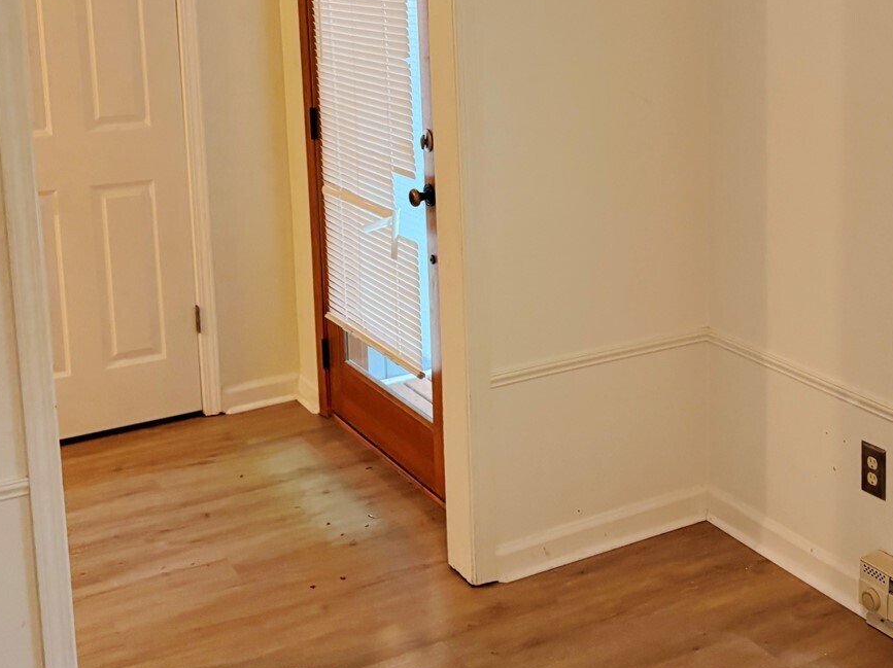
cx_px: 628
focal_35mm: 48
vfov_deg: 29.6
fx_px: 1237
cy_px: 145
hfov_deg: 39.0
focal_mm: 5.96
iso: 250
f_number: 1.6
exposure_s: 1/60
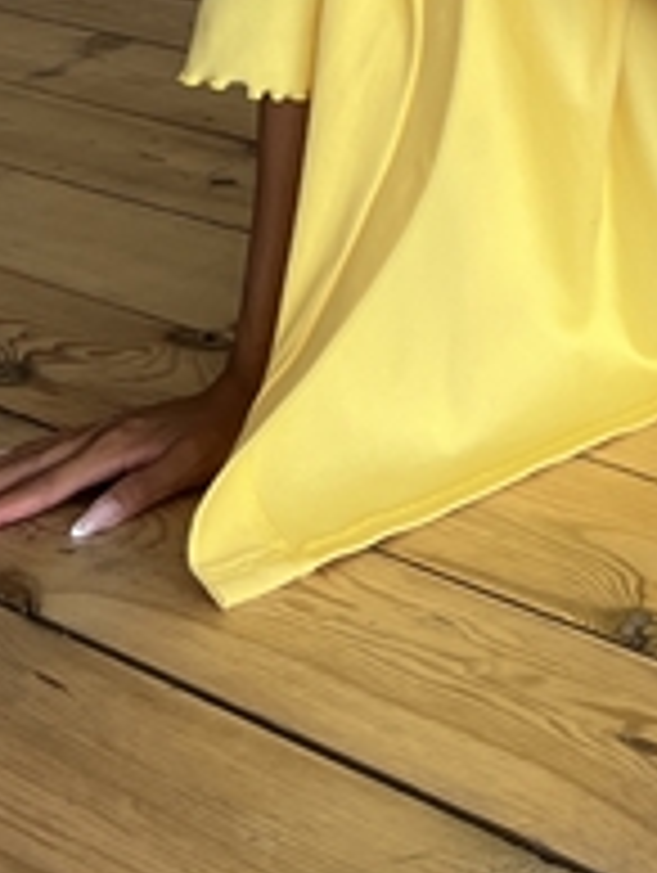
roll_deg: +1.9
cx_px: 999
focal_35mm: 107
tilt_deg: +1.0
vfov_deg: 15.7
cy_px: -706
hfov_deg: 13.1
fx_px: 2702
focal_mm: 5.7
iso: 40
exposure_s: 1/121
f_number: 1.5
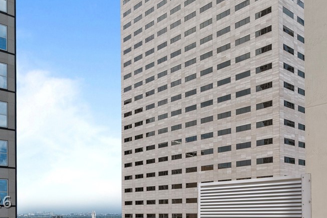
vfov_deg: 32.3
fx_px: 354
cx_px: 209
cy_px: 201
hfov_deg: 49.0
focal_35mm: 39
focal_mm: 10
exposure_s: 1/320
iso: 250
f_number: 9
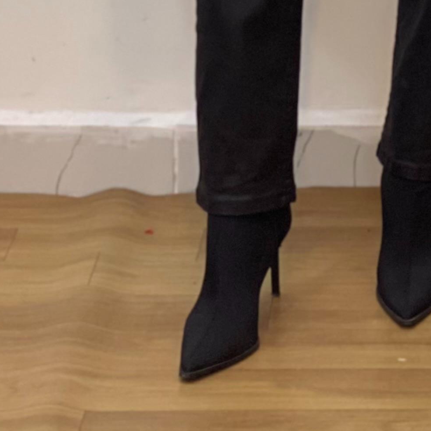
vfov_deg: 9.0
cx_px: 356
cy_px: -416
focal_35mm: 184
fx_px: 2592
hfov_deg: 9.5
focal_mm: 6
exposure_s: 1/100
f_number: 2
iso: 80
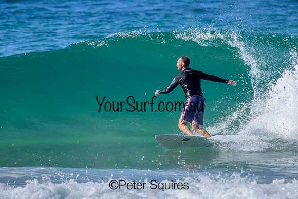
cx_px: 165
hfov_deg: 1.9
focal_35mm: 1090
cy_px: 92
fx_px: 9025
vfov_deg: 1.3
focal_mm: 800
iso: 1000
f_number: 11
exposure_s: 1/2000
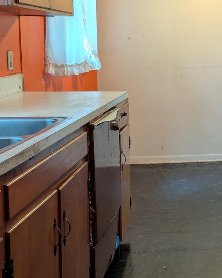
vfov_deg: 29.3
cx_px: 326
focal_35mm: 64
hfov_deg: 20.6
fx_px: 526
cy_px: 84
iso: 187
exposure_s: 1/24
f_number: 1.68
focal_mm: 6.9
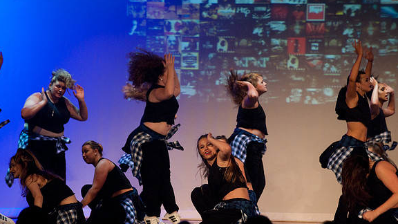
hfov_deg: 10.2
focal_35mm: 211
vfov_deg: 5.8
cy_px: 130
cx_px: 198
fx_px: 2227
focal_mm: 200
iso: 3200
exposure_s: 1/200
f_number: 4
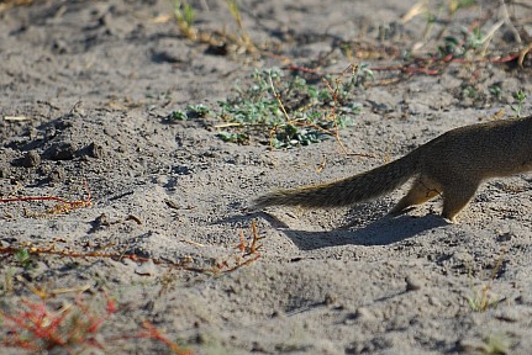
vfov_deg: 2.2
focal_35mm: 627
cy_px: 100
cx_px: 347
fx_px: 9272
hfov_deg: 3.3
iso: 100
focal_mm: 200
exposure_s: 1/1000
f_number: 2.8
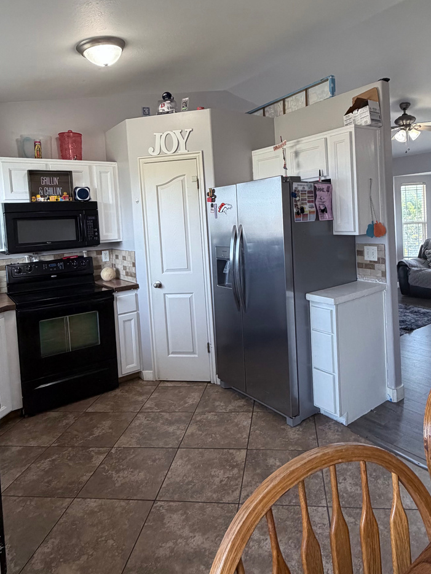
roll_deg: +2.9
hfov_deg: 58.7
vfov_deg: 73.3
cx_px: 243
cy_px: 237
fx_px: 382
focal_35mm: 23
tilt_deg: -2.6
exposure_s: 1/120
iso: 320
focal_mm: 2.22
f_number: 2.2
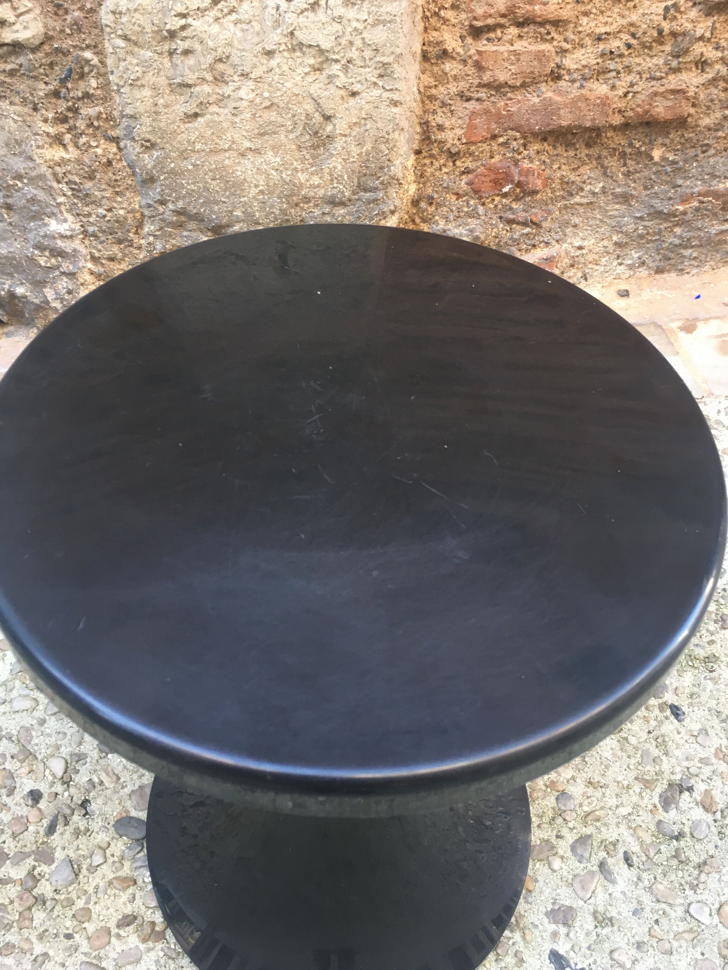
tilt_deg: -45.6
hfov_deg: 48.2
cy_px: 485
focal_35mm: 29
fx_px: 813
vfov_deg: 61.7
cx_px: 364
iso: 80
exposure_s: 1/33
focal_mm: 4.15
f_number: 2.2
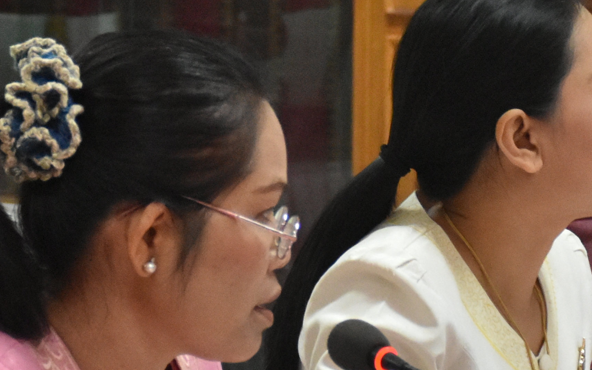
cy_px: 248
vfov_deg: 4.0
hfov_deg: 6.3
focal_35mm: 332
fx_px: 5357
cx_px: 364
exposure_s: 1/200
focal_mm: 62
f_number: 5
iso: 2500
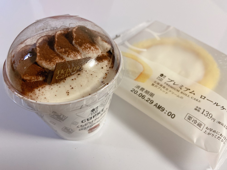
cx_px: 114
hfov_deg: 67.3
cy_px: 85
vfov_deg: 53.1
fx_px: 170
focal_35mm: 26
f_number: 1.8
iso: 250
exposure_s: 1/50
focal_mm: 4.25
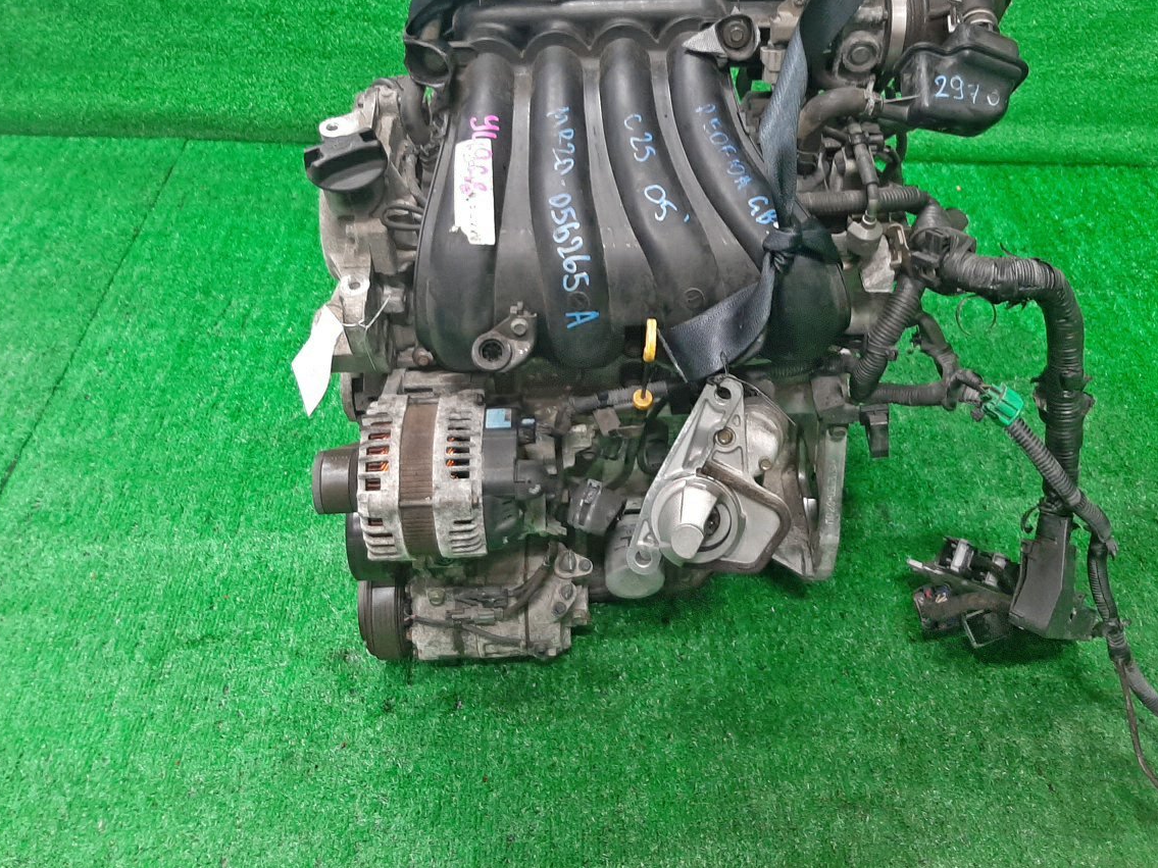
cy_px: 320
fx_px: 1104
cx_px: 690
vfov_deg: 42.6
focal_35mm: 33
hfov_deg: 55.0
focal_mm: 3.93
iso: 183
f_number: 1.7
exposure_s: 1/50
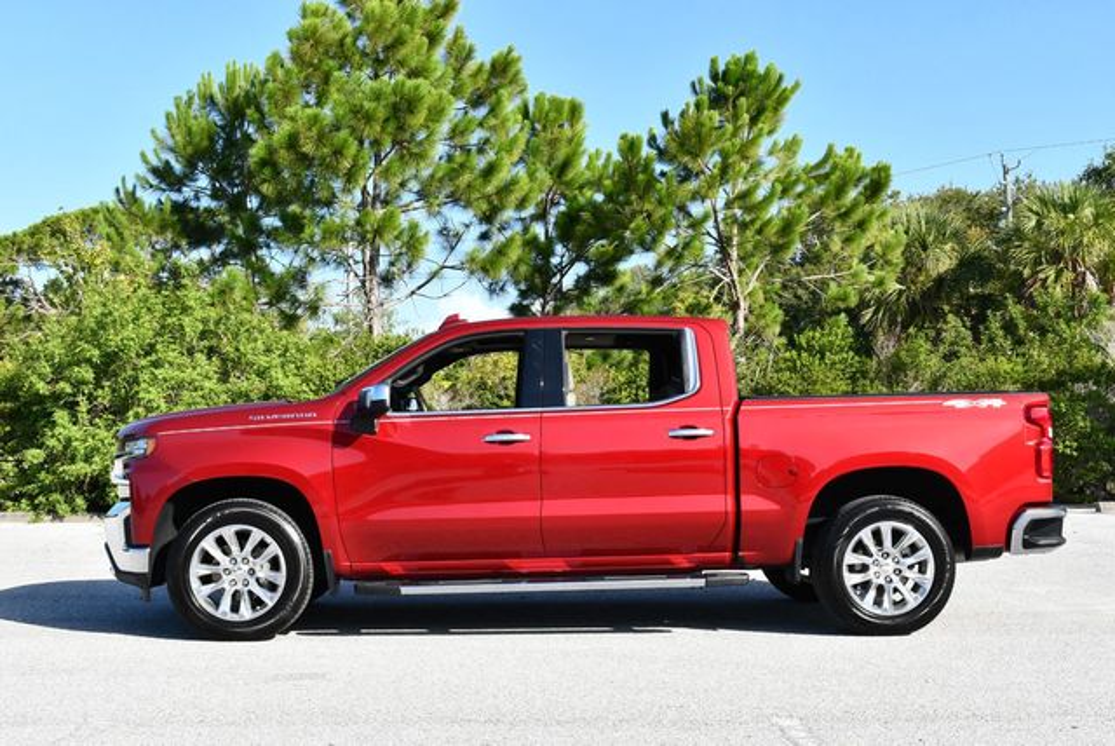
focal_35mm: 44
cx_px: 558
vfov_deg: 30.6
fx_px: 1364
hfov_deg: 44.5
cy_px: 373
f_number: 8
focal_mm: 22
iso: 180
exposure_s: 1/250
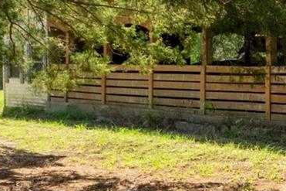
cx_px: 607
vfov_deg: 16.2
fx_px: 668
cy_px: 78
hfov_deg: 16.6
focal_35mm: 84
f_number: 8
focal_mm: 13
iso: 250
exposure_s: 1/200
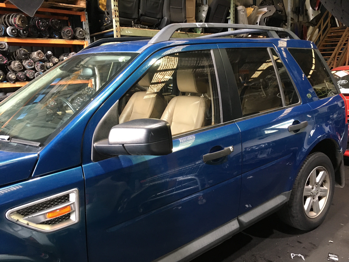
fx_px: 292
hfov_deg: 61.7
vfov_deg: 48.2
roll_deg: +1.5
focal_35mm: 29
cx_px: 174
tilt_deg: -10.5
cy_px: 131
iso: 200
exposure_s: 1/20
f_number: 2.2
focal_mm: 4.15
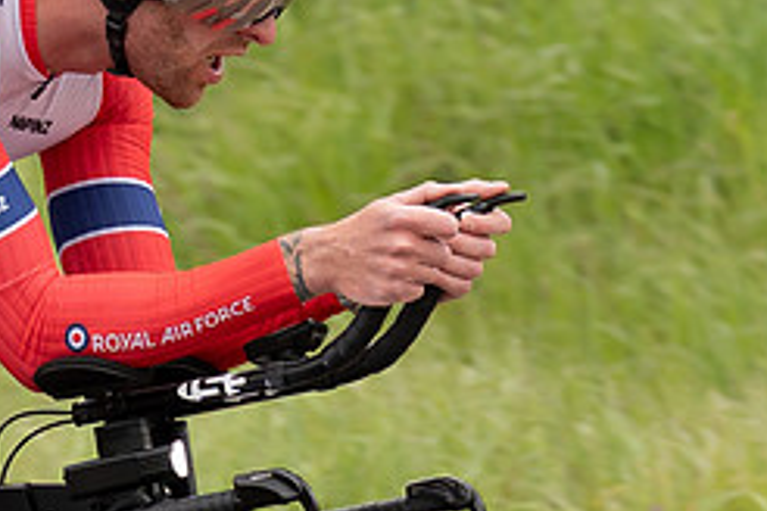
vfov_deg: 1.0
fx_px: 30465
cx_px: 314
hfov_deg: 1.4
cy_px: 176
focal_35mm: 1430
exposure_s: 1/1000
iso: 320
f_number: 4
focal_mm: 200
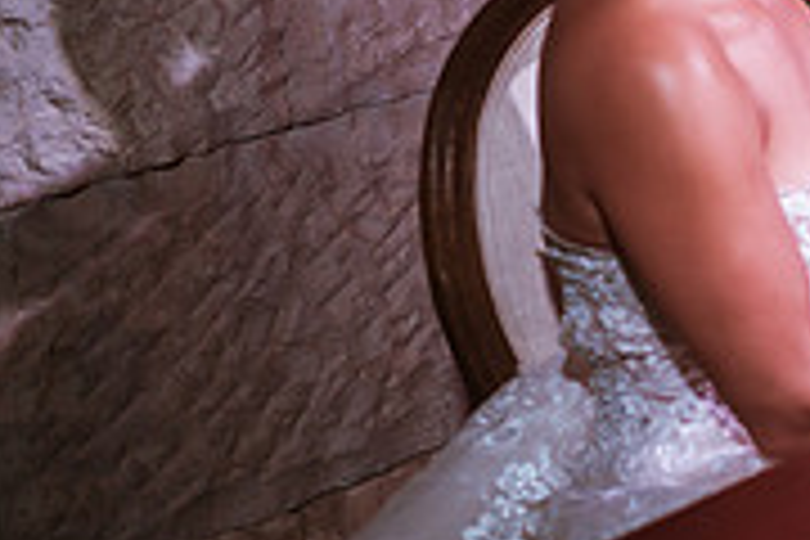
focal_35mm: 113
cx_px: 1287
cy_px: -76
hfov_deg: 16.2
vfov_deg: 11.9
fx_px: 2542
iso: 500
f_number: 1.8
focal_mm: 35
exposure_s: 1/160
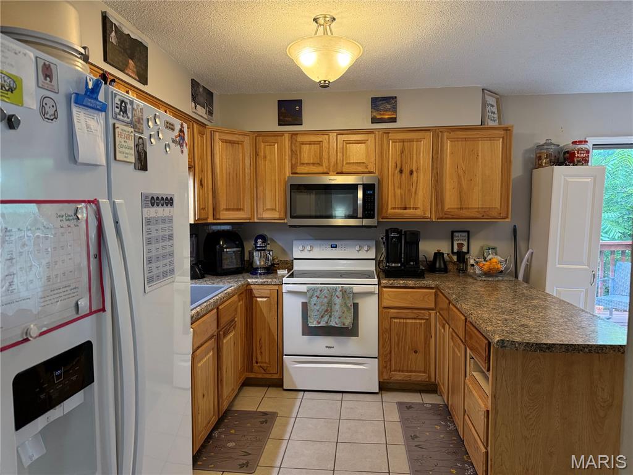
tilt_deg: -3.6
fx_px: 439
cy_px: 238
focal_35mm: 24
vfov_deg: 56.8
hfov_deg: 71.6
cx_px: 316
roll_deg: +0.5
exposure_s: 1/120
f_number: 1.78
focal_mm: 6.76
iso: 400
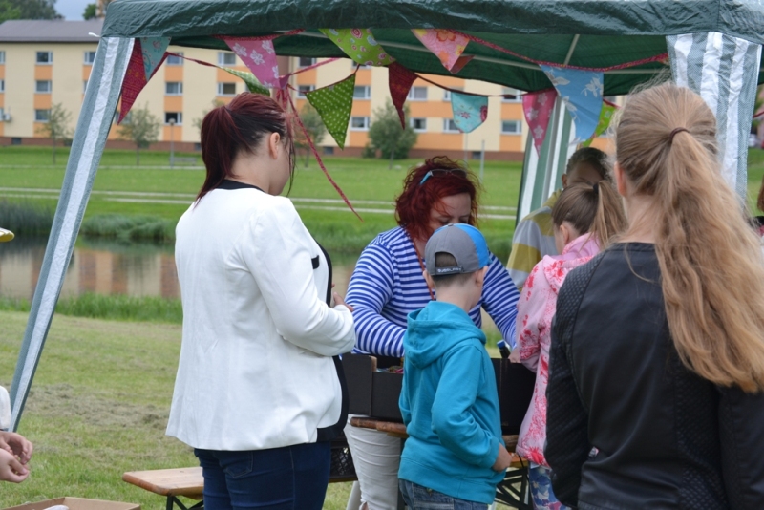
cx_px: 382
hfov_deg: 24.6
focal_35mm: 82
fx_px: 1751
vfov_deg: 16.6
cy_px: 255
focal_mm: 55
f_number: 7.1
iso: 100
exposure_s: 1/200
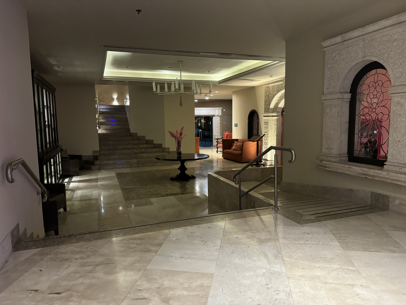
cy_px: 152
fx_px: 281
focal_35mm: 24
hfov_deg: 71.6
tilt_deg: -7.6
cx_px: 203
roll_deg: +0.9
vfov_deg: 56.8
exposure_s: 1/40
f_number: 1.78
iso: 800
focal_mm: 6.76
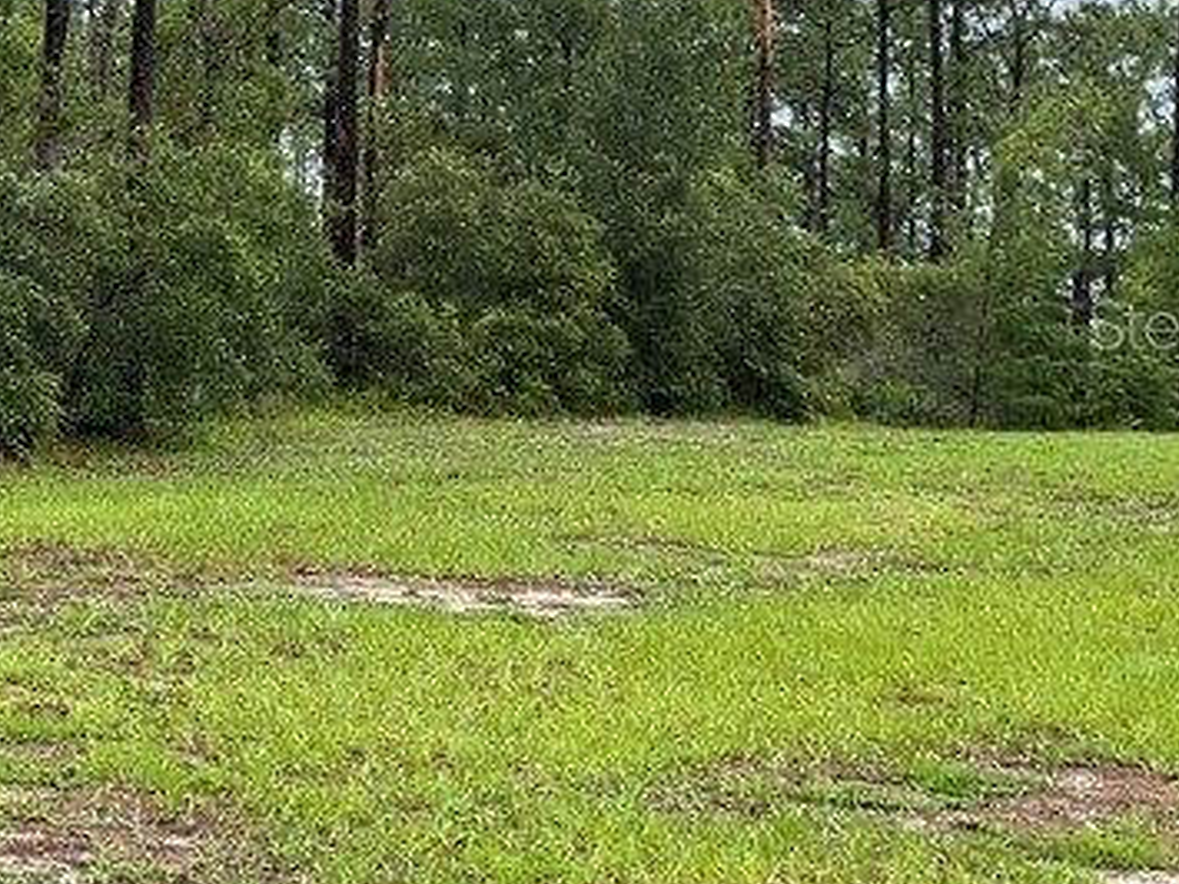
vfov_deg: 19.6
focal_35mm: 75
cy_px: 322
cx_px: -299
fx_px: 2554
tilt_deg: +3.0
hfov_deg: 23.4
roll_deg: -2.3
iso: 32
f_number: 1.6
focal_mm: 4.2
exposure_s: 1/818
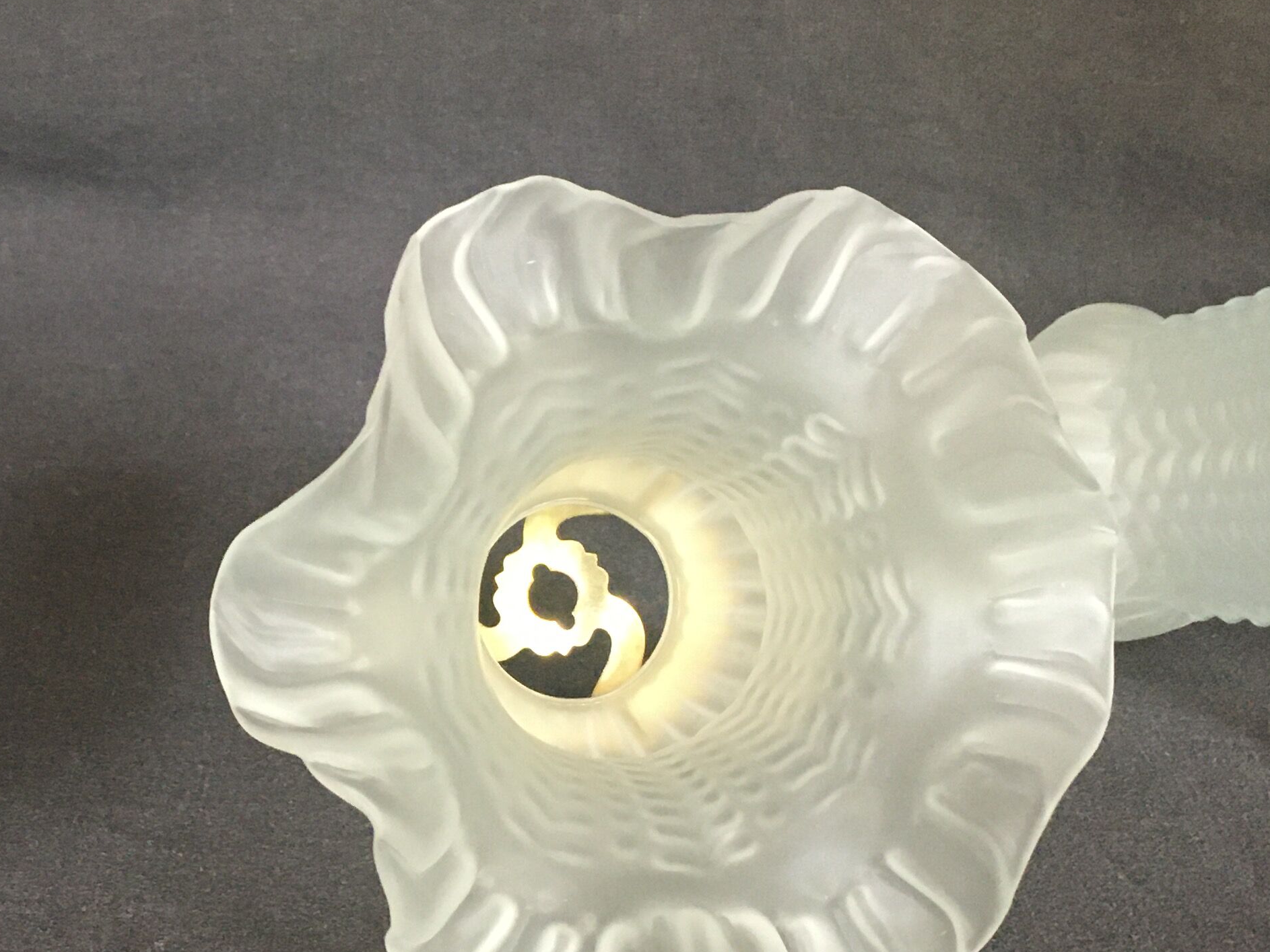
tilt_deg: -26.3
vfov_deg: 23.5
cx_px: 308
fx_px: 2274
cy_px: 685
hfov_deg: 30.6
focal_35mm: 62
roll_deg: -0.6
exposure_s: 1/33
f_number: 2.2
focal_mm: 4.15
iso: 250
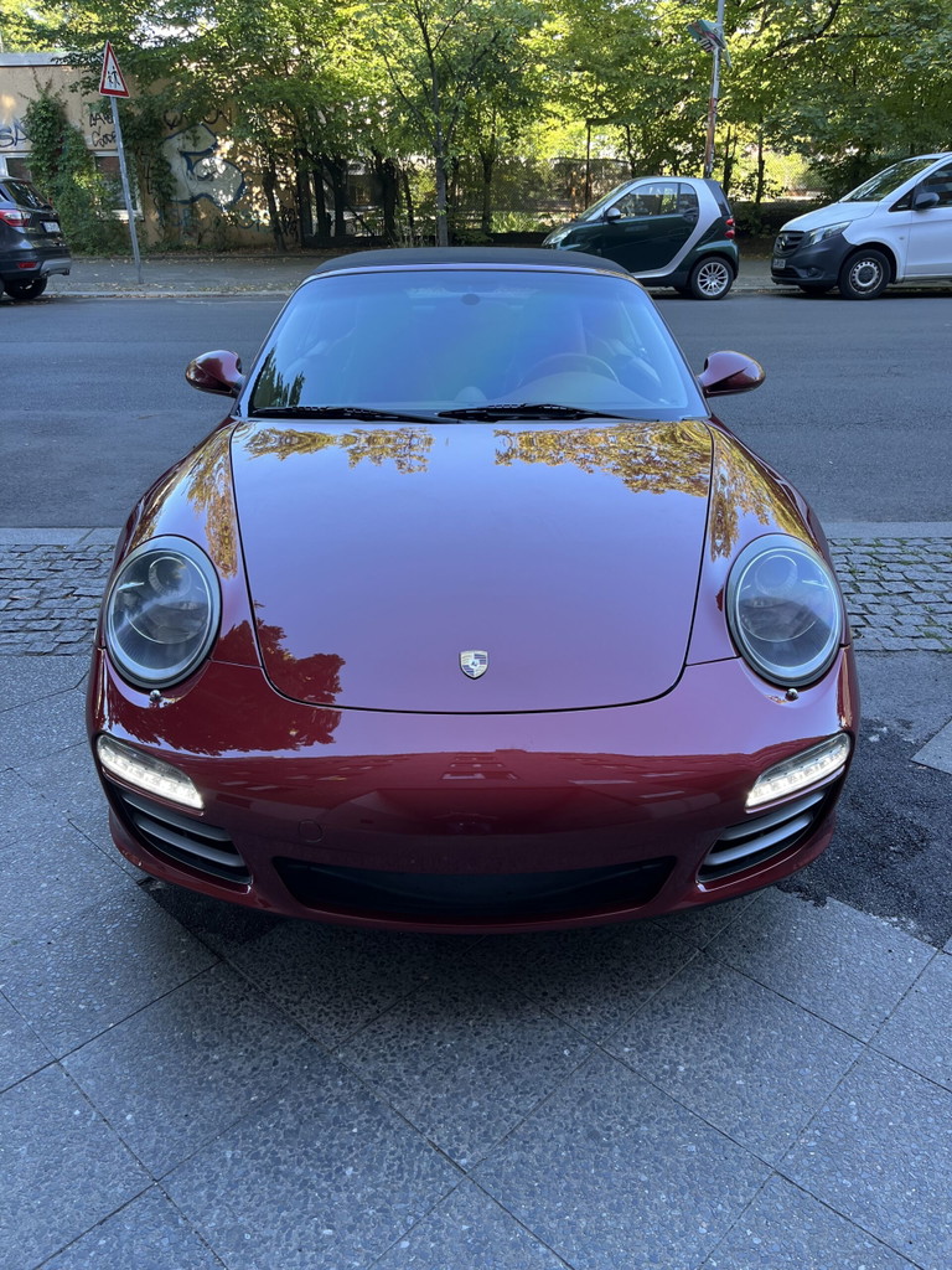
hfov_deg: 53.1
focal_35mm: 26
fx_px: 953
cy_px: 635
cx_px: 476
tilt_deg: -25.5
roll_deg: +1.1
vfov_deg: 67.3
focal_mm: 5.1
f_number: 1.6
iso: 40
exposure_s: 1/122
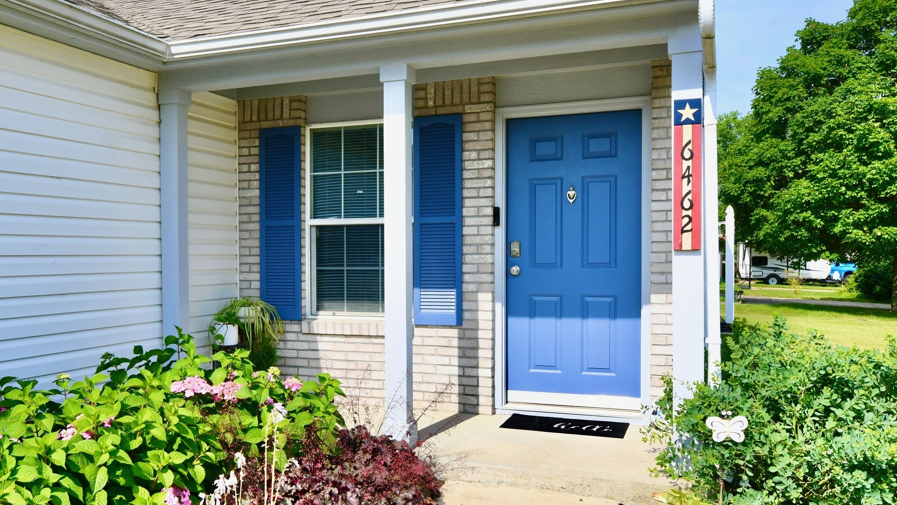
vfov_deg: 32.0
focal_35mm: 37
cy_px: 281
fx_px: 880
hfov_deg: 52.7
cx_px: 279
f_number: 13
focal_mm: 22
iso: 640
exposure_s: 1/640
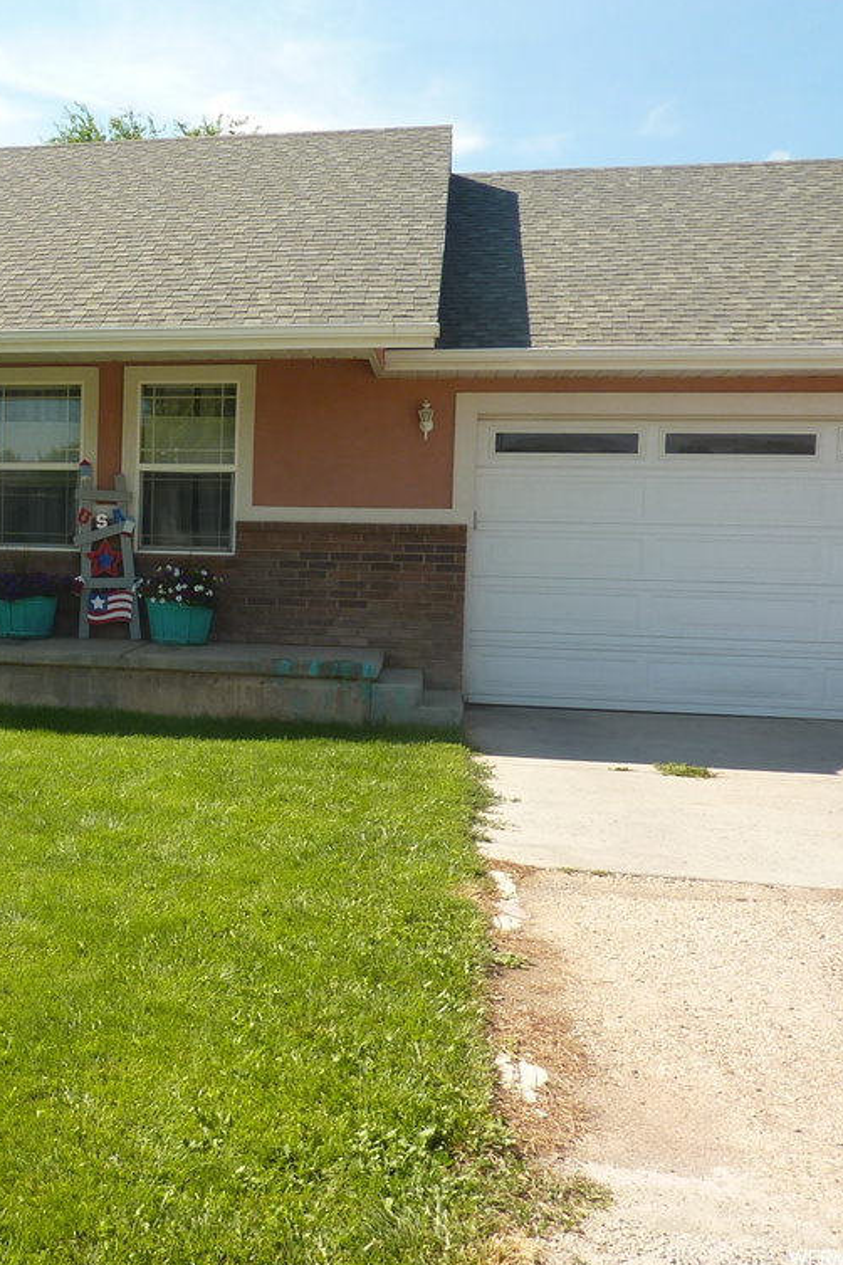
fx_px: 1440
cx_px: 15
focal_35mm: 41
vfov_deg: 47.4
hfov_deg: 30.5
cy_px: 625
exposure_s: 1/320
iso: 80
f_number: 4
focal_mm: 4.1
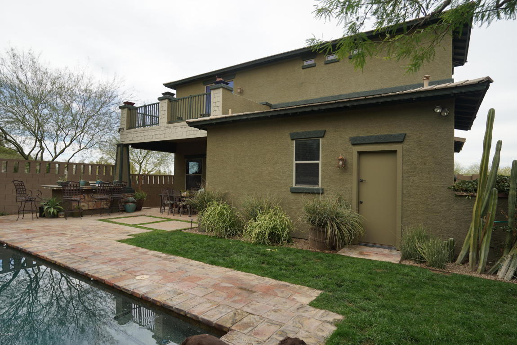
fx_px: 287
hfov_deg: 84.0
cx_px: 258
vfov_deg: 61.9
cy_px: 172
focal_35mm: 20
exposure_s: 1/80
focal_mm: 20
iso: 100
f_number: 5
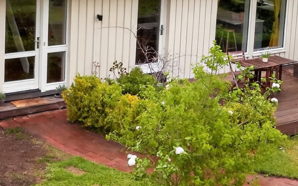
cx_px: 141
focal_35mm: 84
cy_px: -33
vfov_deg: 15.1
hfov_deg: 24.6
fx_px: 682
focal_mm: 19
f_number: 8
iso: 1250
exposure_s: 1/1600
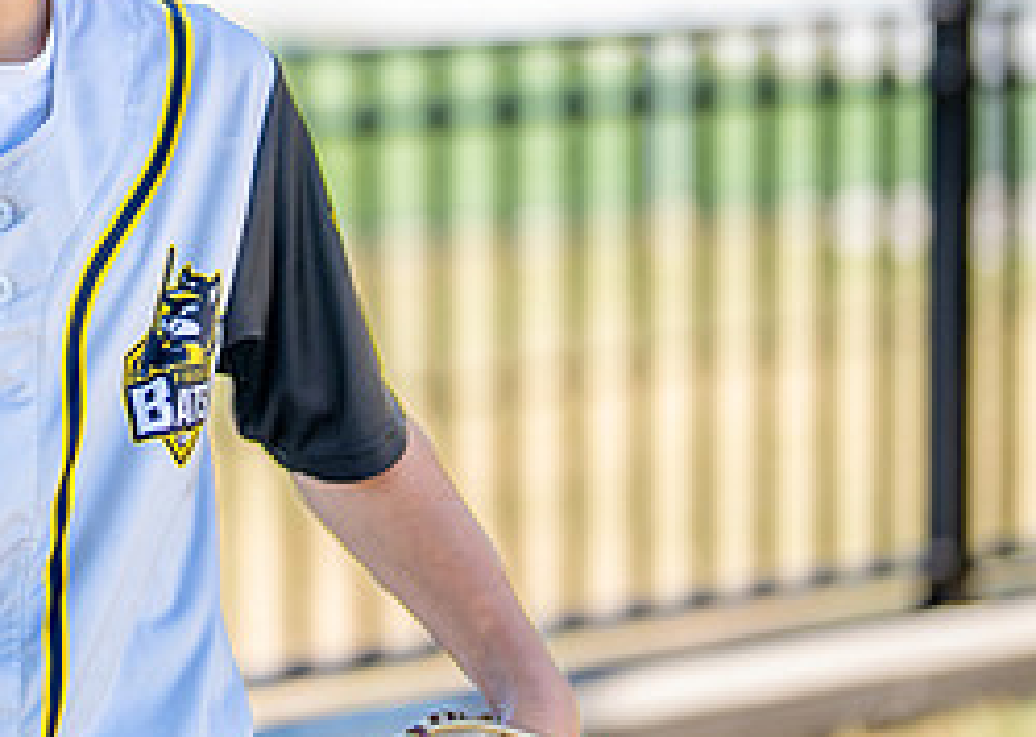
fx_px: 4056
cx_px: -52
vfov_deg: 10.3
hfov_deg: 14.3
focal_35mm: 138
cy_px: 19
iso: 100
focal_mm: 50
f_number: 1.2
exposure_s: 1/1600
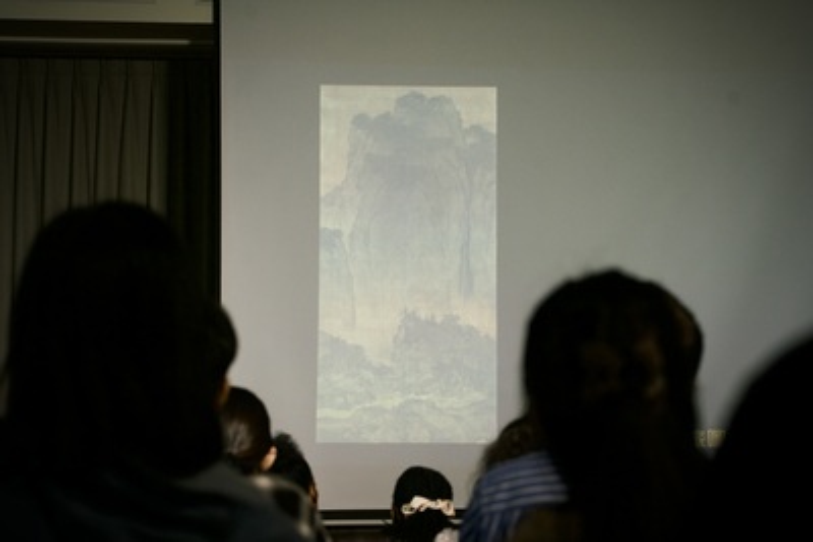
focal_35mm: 82
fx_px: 1852
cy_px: 271
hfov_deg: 24.8
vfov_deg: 16.7
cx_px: 406
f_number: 5
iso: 5000
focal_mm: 82
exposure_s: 1/125
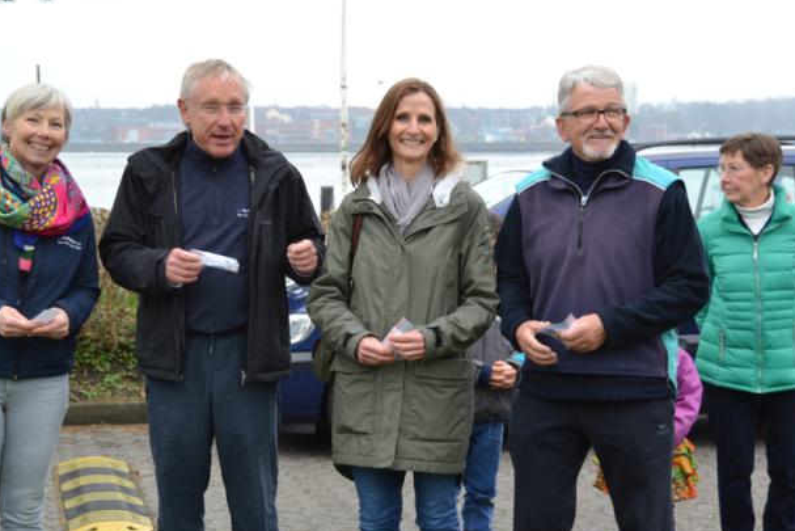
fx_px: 1833
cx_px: 352
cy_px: 291
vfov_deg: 16.5
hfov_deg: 24.5
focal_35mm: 83
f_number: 5.6
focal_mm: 42
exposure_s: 1/125
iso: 200
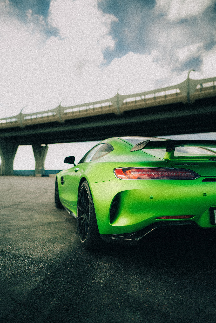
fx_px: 216
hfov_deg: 53.1
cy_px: 162
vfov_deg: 73.7
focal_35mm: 24
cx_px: 108
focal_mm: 24
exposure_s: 1/800
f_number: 1.4
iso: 50
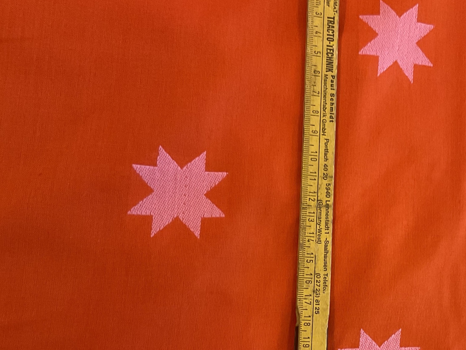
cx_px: 364
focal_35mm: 48
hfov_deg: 38.4
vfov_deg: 29.8
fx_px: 646
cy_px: 258
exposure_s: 1/60
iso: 160
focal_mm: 3
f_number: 1.8
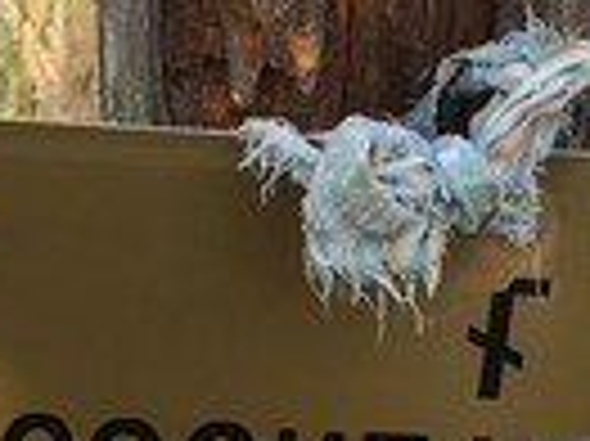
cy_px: 810
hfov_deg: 11.6
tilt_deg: -28.7
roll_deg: +3.5
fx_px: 2912
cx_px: 230
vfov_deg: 8.3
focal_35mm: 171
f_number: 1.8
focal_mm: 3.99
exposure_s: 1/912
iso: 20
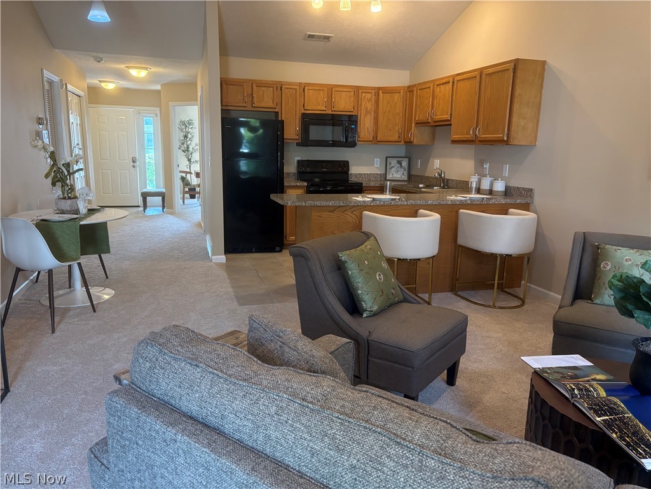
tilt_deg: -12.0
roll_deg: -0.9
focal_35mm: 26
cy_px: 244
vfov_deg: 53.1
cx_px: 326
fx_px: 489
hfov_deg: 67.3
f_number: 1.6
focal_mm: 5.96
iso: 250
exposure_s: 1/120
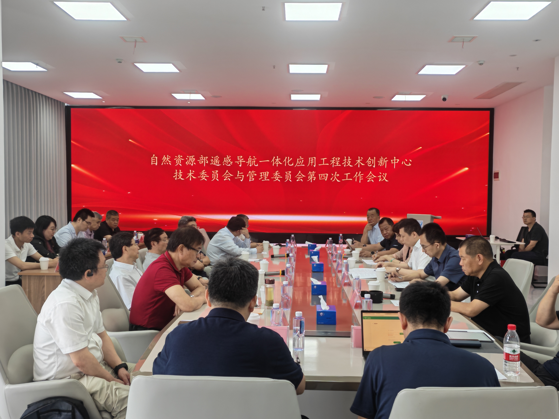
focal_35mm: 36
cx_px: 280
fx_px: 581
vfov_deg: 39.7
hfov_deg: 51.4
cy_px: 210
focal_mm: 5.52
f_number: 1.9
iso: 64
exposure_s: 1/60
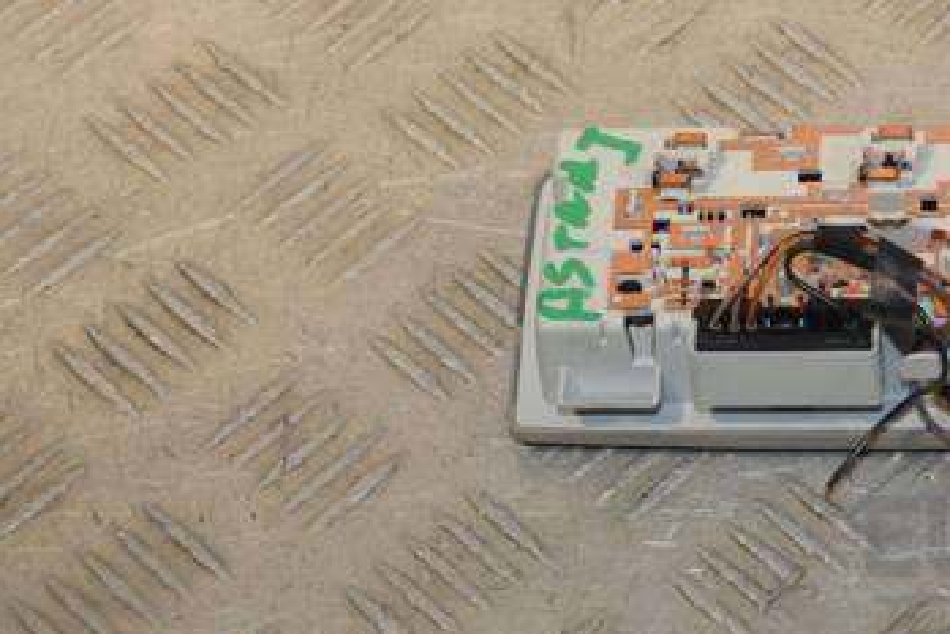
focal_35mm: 129
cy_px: 174
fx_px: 3405
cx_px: 814
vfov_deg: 10.6
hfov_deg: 15.7
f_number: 8
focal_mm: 50
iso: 800
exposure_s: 1/200
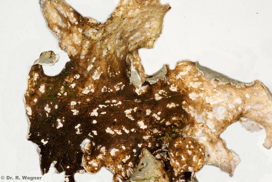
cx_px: 136
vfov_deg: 15.2
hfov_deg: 22.6
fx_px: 680
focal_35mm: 90
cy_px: 91
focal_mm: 90
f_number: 20
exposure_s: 1/100
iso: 200
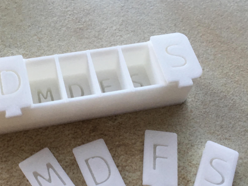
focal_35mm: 49
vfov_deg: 29.5
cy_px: 125
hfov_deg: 38.6
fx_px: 351
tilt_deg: -63.0
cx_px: 88
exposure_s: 1/33
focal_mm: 4.15
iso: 125
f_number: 2.2
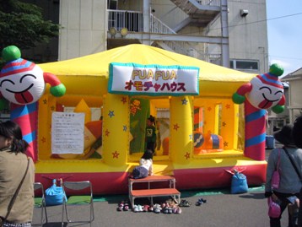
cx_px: 151
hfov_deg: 63.4
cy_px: 114
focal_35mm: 28
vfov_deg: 49.8
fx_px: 244
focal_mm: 4.6
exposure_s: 1/2000
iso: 400
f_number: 5.6
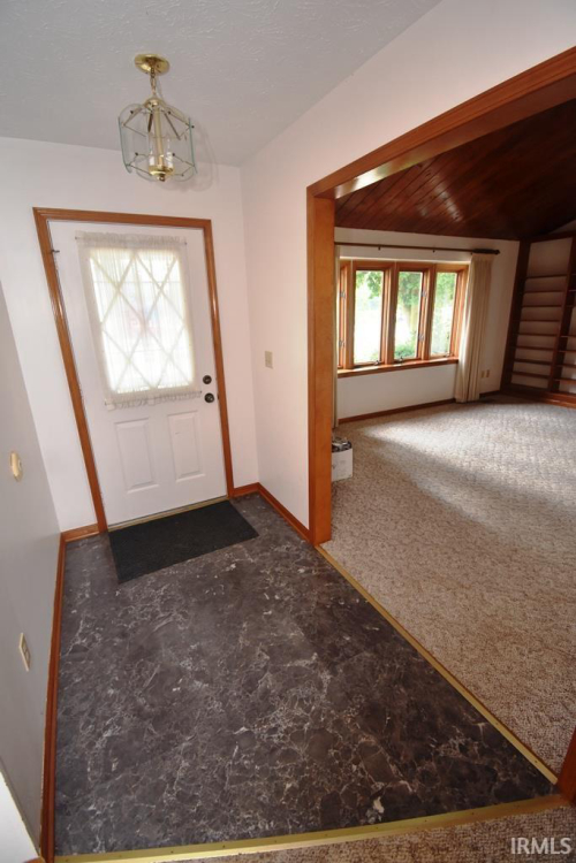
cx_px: 288
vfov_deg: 100.4
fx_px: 360
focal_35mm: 15
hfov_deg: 77.3
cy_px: 432
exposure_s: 1/80
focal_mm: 10
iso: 800
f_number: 4.5
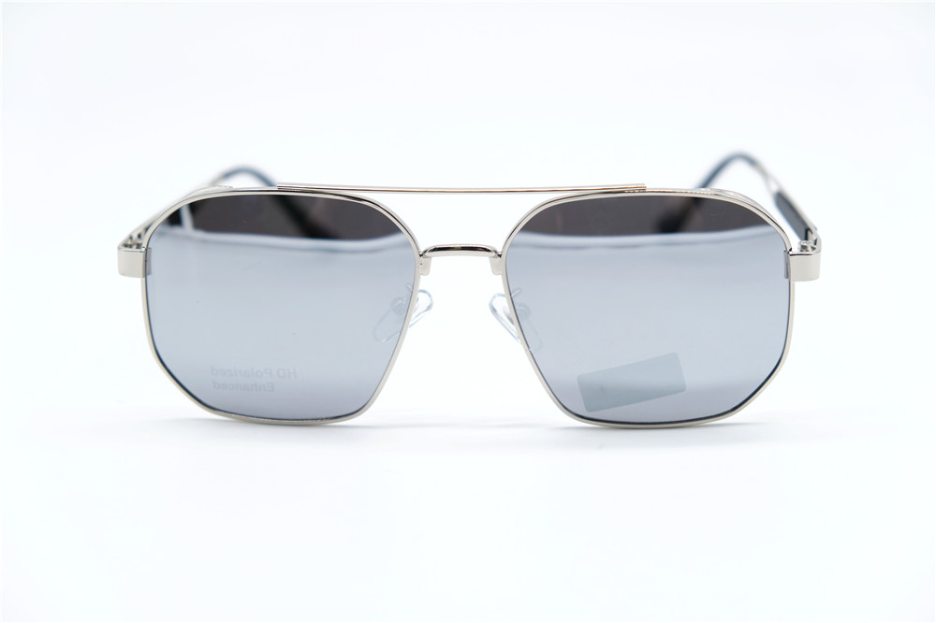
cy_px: 312
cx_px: 468
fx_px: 1793
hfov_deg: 29.3
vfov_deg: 19.7
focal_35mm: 69
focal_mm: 46.3
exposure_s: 1/150
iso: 160
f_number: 4
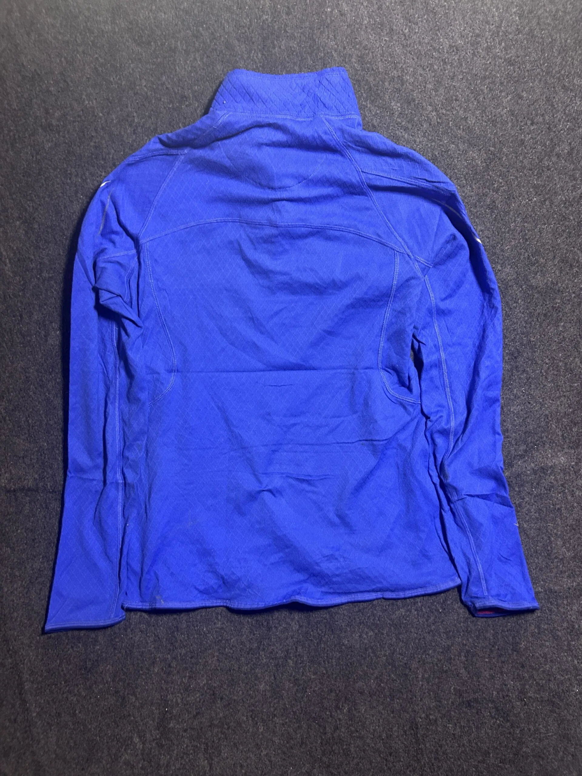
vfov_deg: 67.3
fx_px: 583
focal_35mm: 26
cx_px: 291
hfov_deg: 53.1
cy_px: 388
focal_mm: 5.7
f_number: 1.5
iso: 250
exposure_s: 1/50
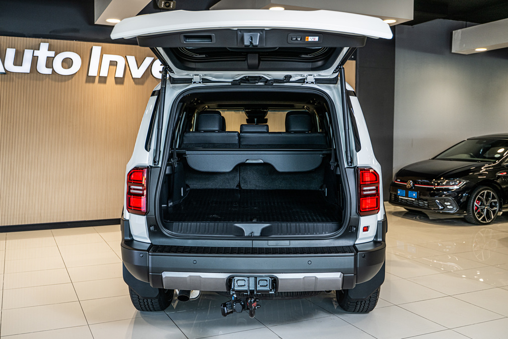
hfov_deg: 51.9
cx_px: 254
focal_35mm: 37
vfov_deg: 35.9
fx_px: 522
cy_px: 170
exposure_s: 1/160
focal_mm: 37
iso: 400
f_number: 3.2
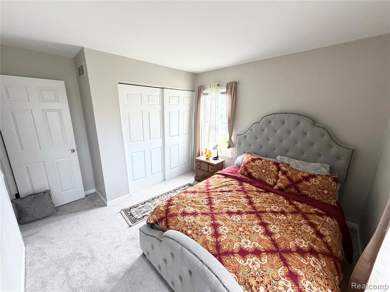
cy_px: 146
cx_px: 195
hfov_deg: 102.1
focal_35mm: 14
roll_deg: -0.9
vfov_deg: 85.7
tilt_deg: -14.7
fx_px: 158
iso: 320
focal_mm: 2.22
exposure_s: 1/121
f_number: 2.2
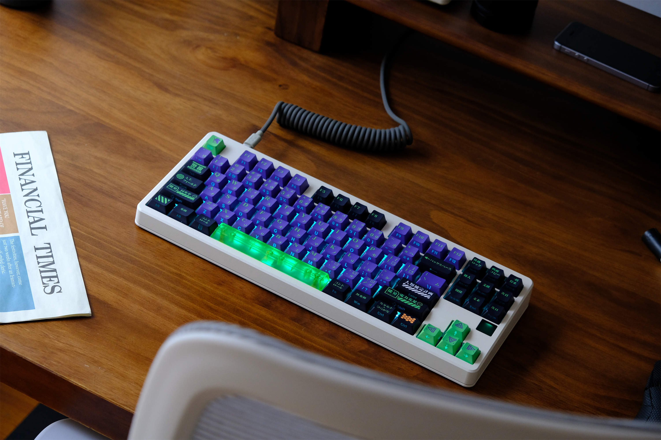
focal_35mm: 83
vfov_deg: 16.5
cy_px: 220
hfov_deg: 24.5
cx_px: 330
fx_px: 1524
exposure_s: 1/60
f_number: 5.6
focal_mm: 55
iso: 1600
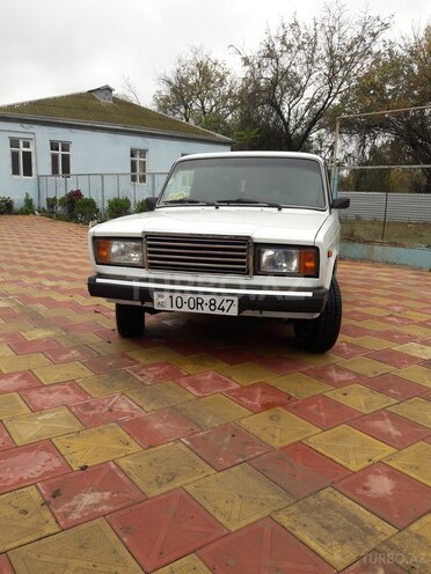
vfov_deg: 63.4
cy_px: 287
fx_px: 465
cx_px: 216
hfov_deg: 49.7
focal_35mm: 28
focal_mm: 3.7
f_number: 1.9
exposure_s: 1/501
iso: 40
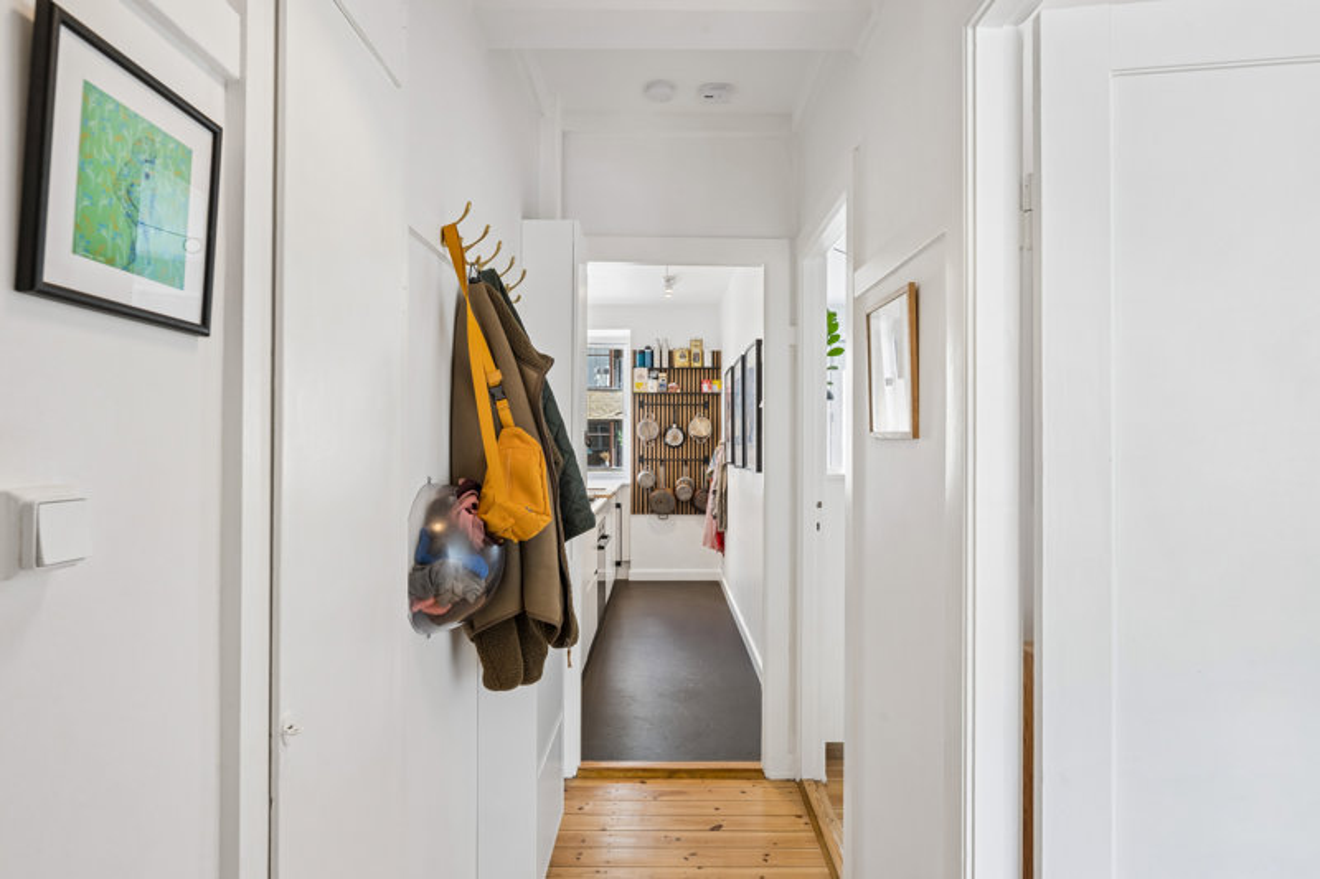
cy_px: 440
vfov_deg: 61.9
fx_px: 733
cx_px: 660
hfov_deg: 84.0
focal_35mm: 20
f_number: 10
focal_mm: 20
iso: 160
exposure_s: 1/6
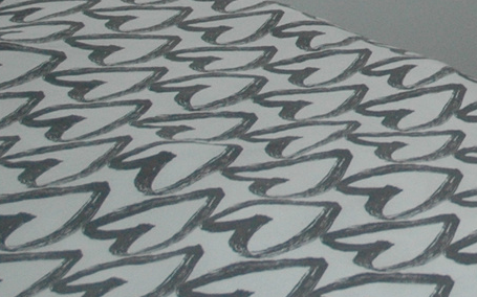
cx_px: 957
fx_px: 2144
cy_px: -234
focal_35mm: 165
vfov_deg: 7.7
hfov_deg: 11.4
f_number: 3.8
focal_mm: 24
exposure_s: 1/125
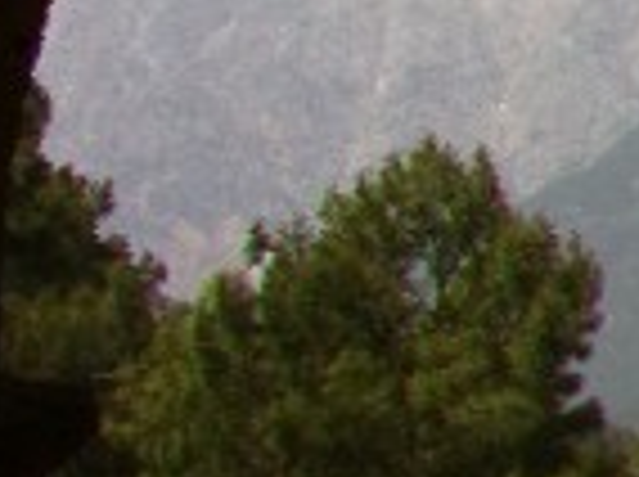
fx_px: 4644
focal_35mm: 252
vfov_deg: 5.9
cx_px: 1048
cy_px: -88
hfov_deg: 7.7
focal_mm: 3.85
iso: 80
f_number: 2.8
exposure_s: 1/1588
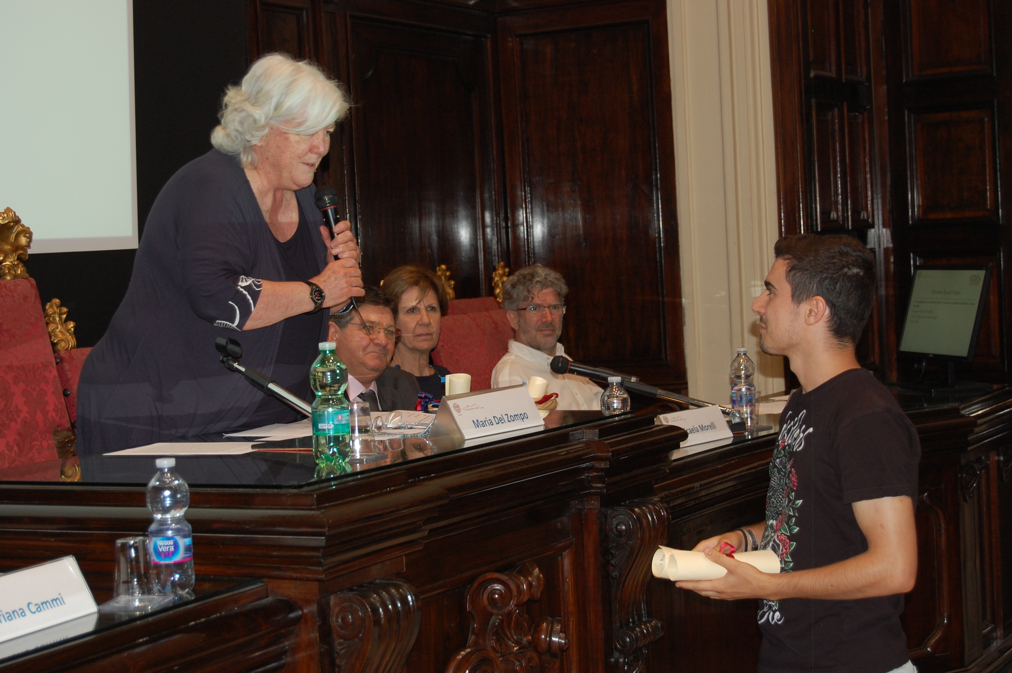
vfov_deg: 19.7
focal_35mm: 69
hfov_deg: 29.3
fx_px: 1938
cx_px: 506
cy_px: 336
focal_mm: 46
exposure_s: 1/60
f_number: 5.3
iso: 400
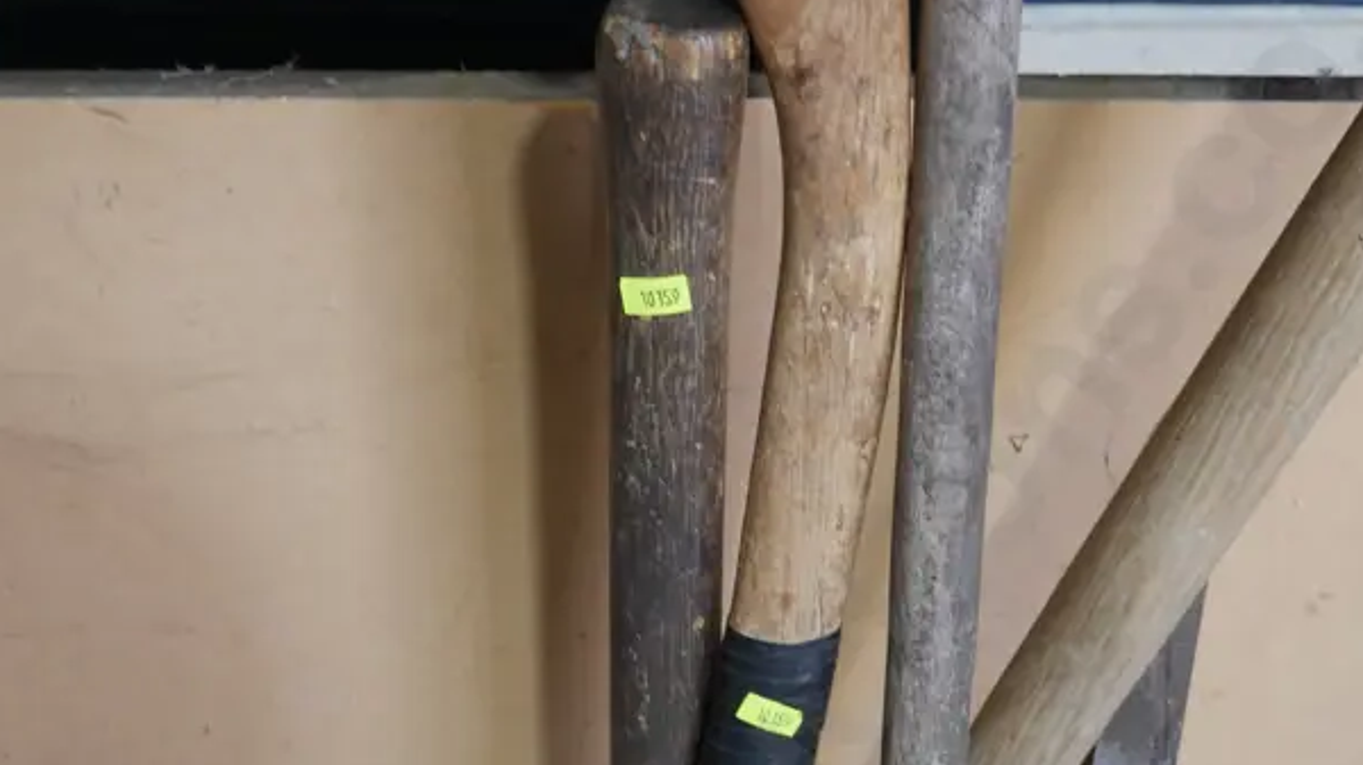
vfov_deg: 17.5
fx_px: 2421
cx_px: 787
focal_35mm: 67
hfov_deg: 31.4
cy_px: 767
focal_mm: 18
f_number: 4
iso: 500
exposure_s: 1/60
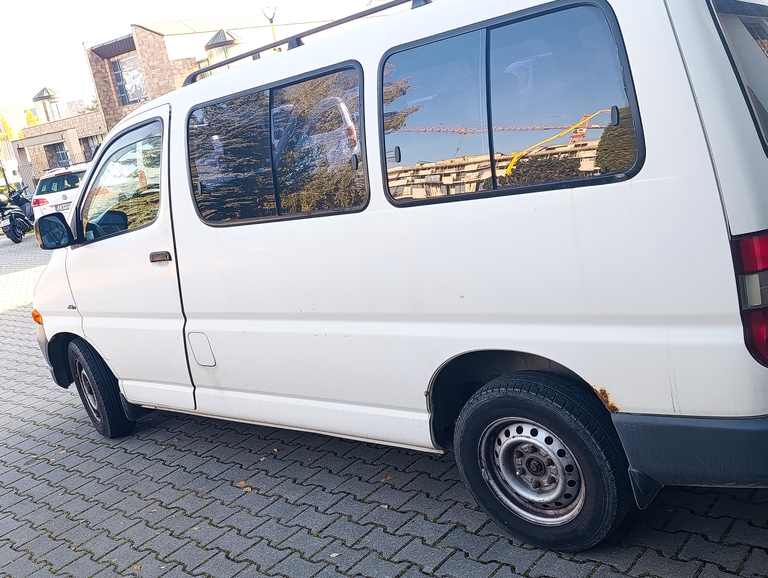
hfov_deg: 53.9
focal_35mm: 34
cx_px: 384
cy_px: 289
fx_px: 755
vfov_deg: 41.9
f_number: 1.65
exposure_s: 1/100
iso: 129
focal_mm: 6.11
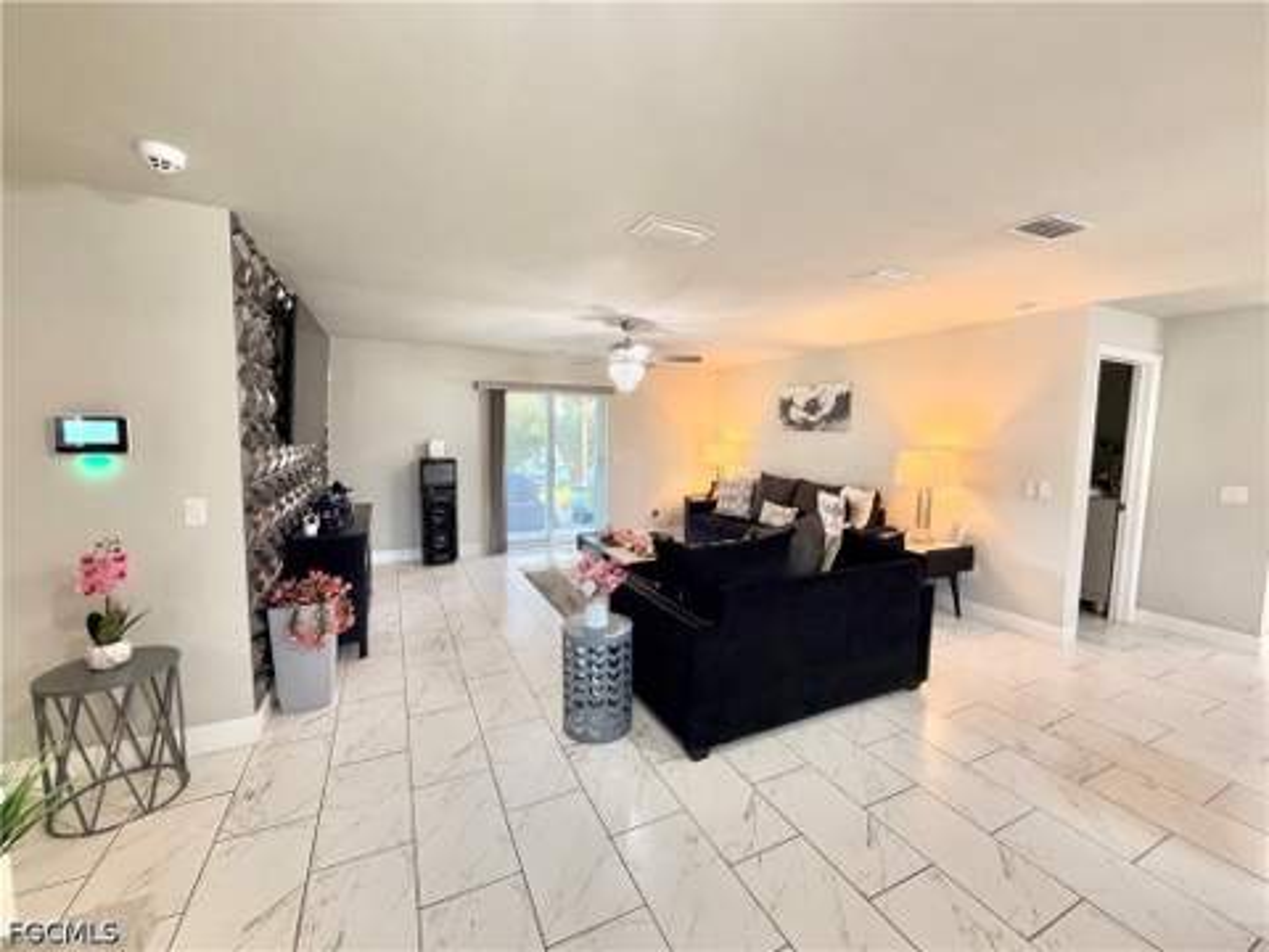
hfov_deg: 102.1
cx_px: 634
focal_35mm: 14
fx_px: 513
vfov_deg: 85.7
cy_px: 476
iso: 400
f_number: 2.2
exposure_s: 1/60
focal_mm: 2.22
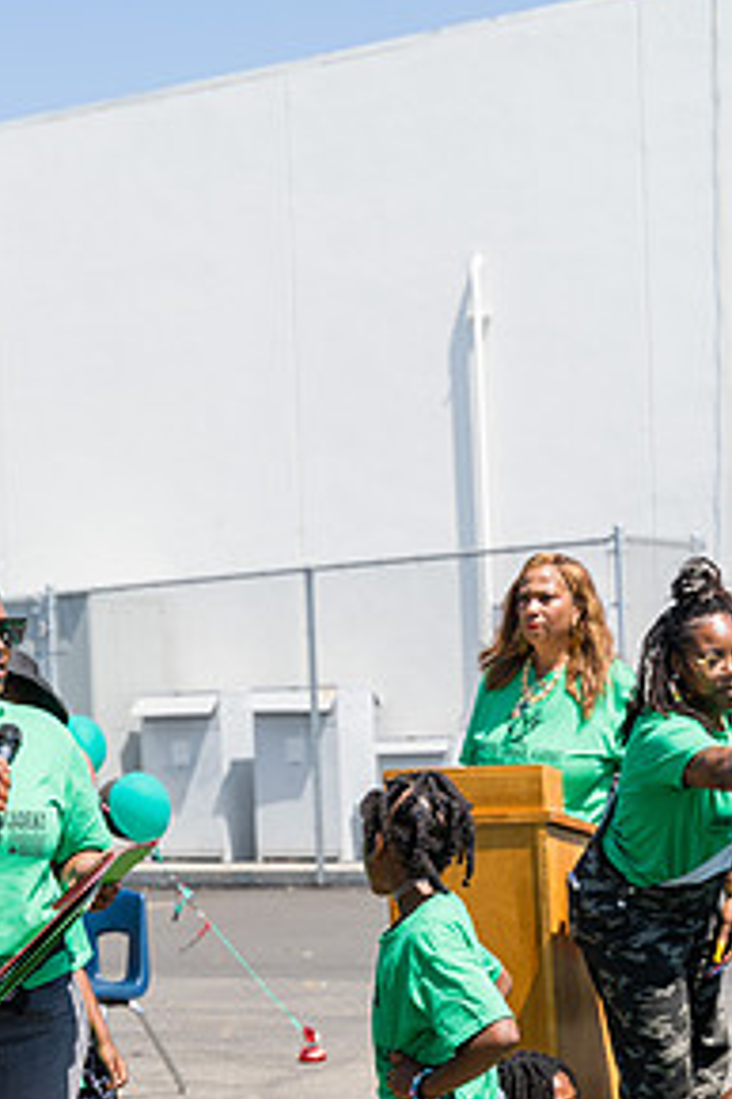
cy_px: 769
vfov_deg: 27.5
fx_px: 2229
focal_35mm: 73
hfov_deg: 18.5
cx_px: 167
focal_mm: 47
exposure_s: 1/640
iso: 100
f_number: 4
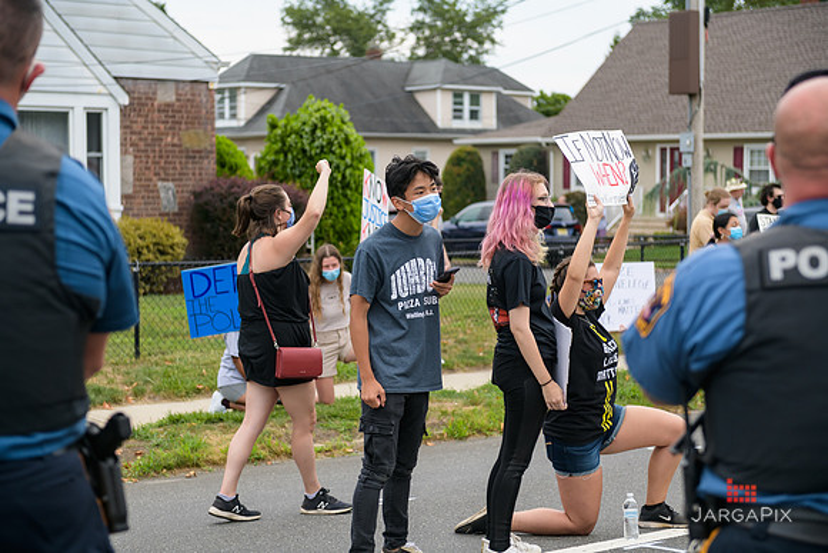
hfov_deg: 28.8
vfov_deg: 19.5
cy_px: 276
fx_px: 1610
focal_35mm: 70
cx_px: 414
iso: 200
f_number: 3.2
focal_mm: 70
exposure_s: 1/320
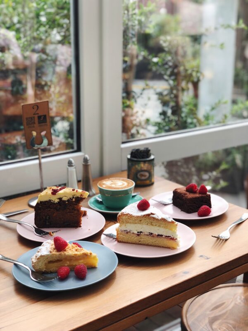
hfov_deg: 28.0
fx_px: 497
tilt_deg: -13.0
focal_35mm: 52
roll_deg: -0.4
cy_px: 166
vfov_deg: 36.8
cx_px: 124
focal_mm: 6
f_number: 2.4
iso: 16
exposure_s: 1/50
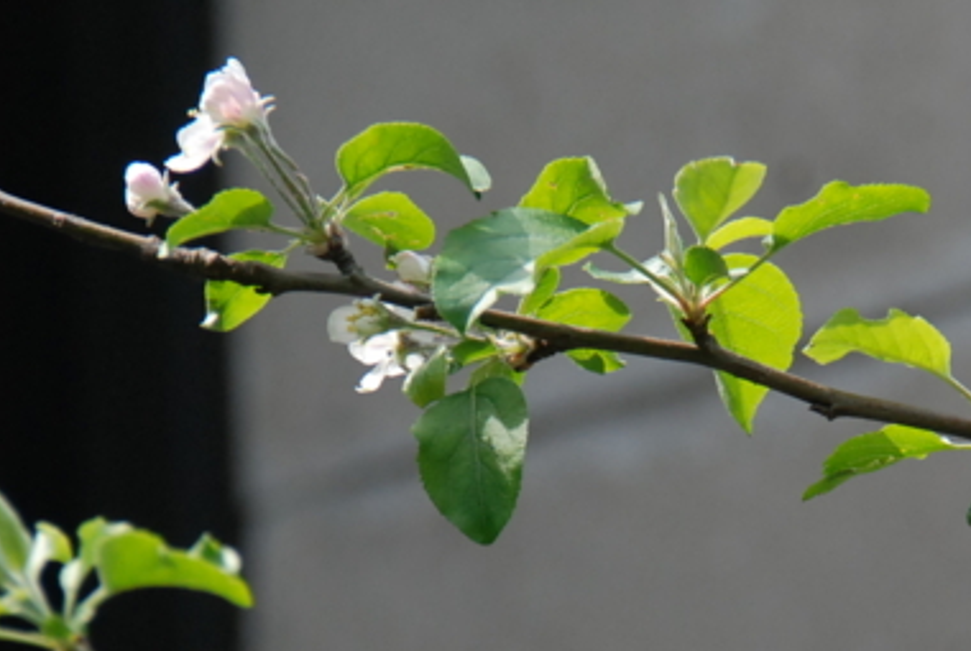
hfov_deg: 2.3
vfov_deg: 1.6
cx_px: 721
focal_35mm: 884
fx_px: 23890
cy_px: 602
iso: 800
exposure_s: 1/1250
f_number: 5.6
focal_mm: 280
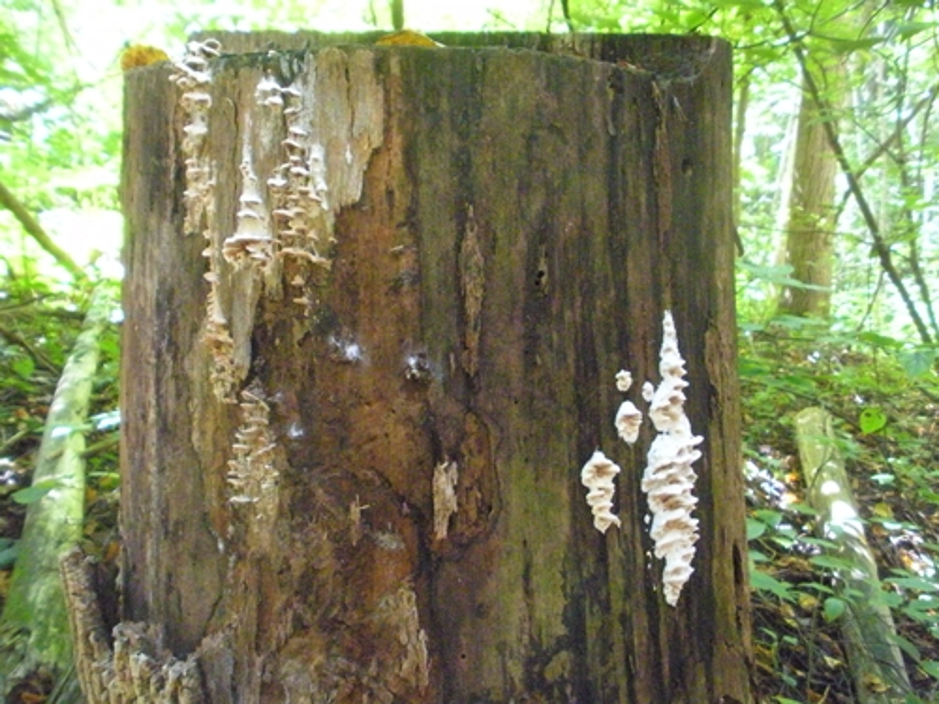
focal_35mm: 36
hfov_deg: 51.4
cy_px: 352
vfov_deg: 39.7
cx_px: 470
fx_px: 977
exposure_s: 1/60
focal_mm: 6.3
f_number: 3.5
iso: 1600
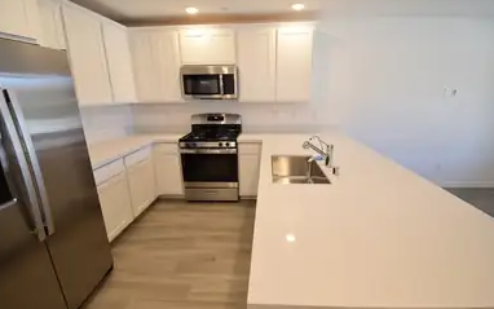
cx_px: 252
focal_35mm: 16
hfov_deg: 97.8
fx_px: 215
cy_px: 161
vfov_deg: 71.3
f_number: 5.6
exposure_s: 1/30
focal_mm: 10
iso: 400
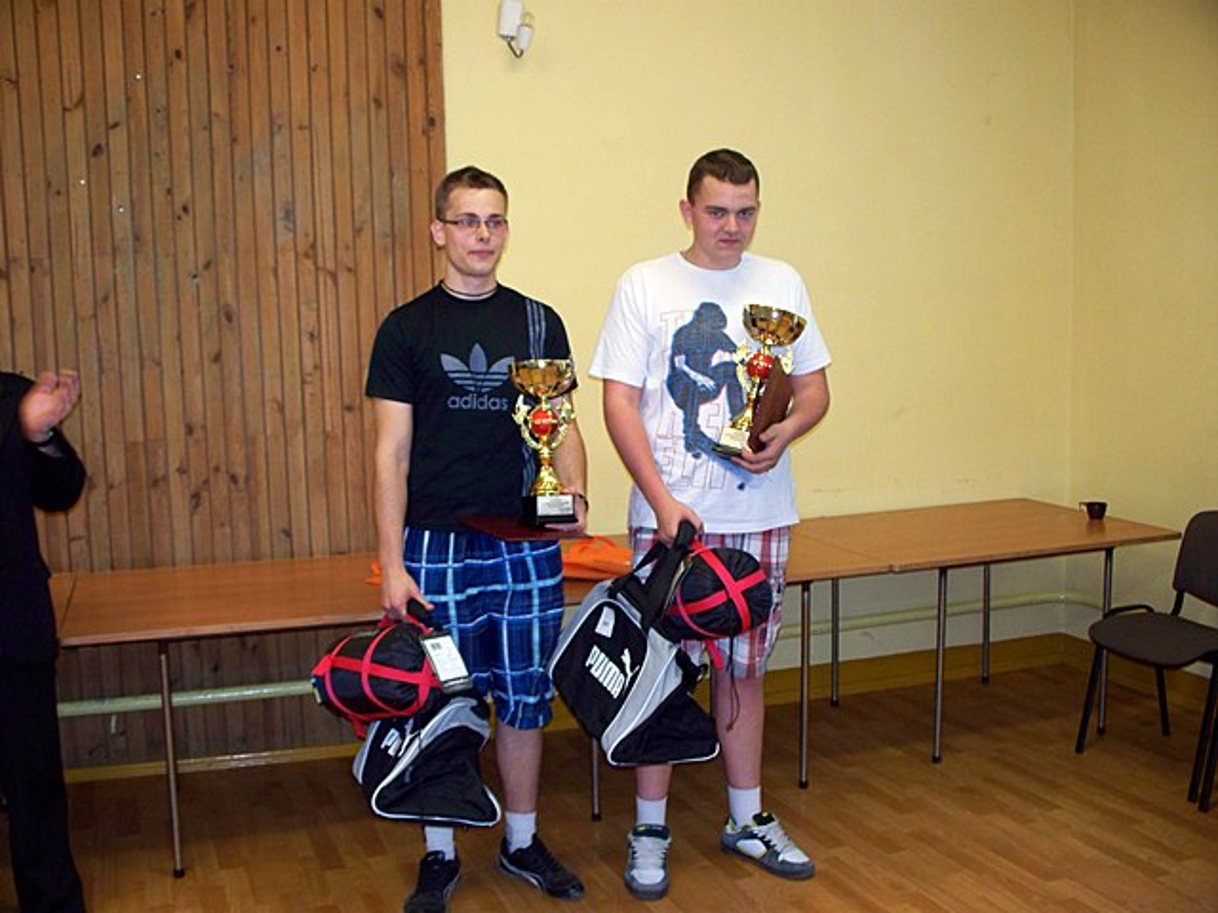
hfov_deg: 51.4
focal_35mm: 36
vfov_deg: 39.7
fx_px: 1267
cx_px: 609
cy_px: 456
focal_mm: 7.54
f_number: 2.8
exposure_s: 1/30
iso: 200
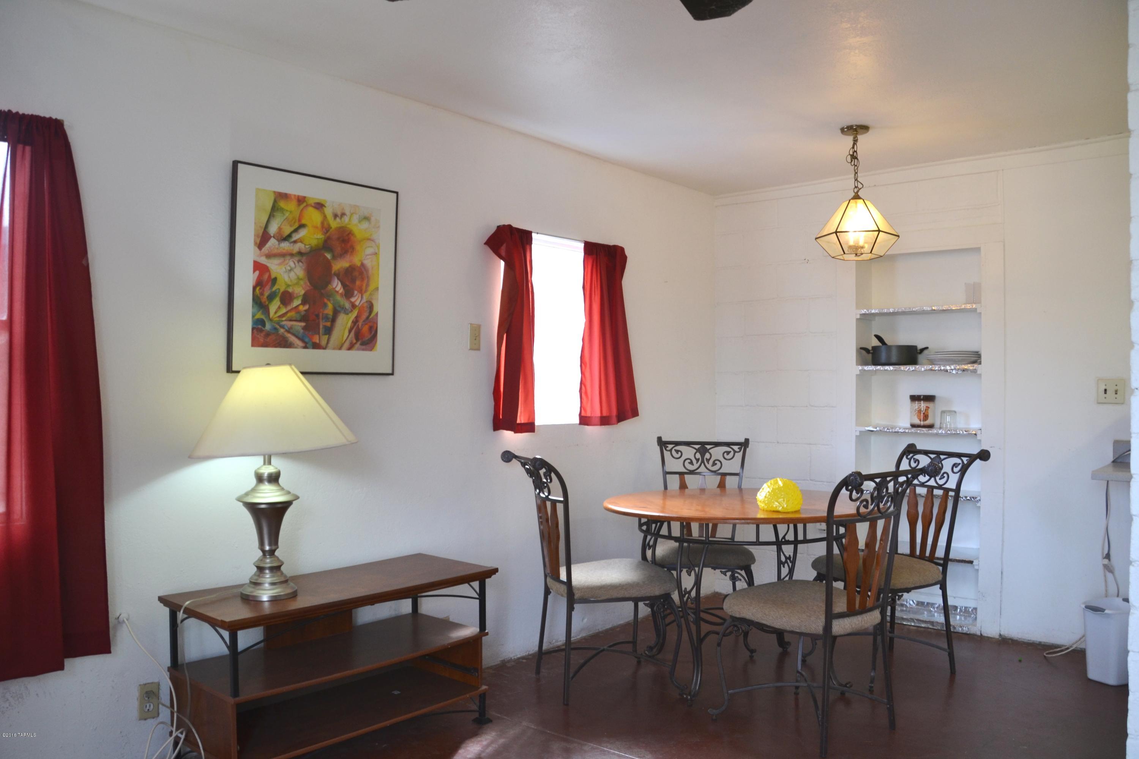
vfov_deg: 47.9
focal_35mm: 27
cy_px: 380
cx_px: 570
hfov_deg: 67.4
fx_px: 854
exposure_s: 1/100
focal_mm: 18
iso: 400
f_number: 5
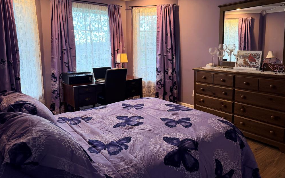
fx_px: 202
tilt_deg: -6.6
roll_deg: +1.8
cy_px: 69
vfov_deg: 47.2
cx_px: 142
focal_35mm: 26
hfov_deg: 70.4
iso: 250
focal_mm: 6.76
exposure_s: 1/120
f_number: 1.78
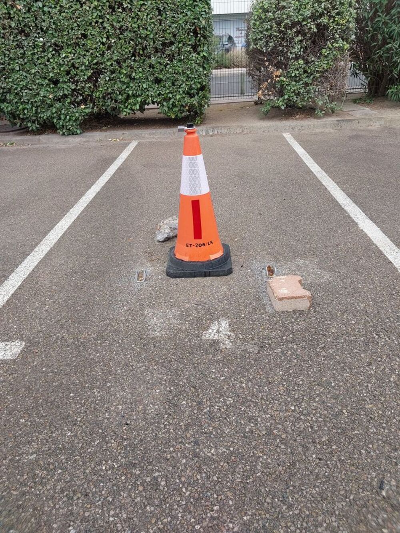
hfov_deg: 46.8
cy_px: 266
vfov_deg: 60.0
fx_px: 462
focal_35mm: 30
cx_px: 200
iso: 20
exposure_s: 1/100
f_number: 1.8
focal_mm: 4.6
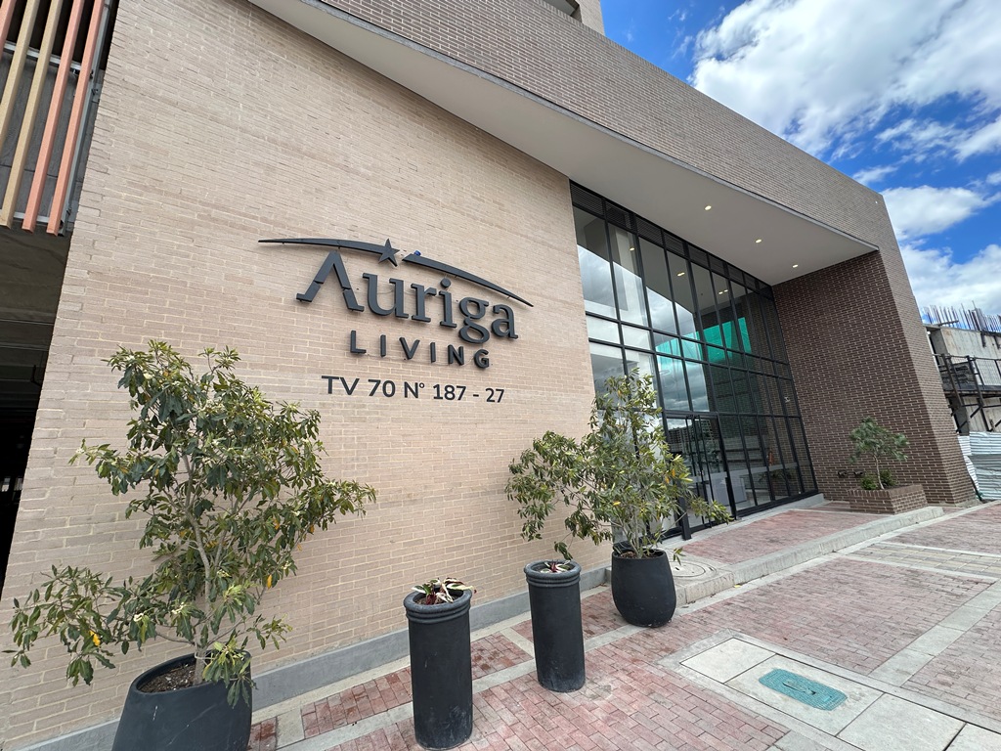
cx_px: 500
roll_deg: +3.3
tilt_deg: +12.5
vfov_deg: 85.7
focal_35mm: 14
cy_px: 376
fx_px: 405
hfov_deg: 102.1
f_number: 2.2
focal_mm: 2.22
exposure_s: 1/818
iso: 40
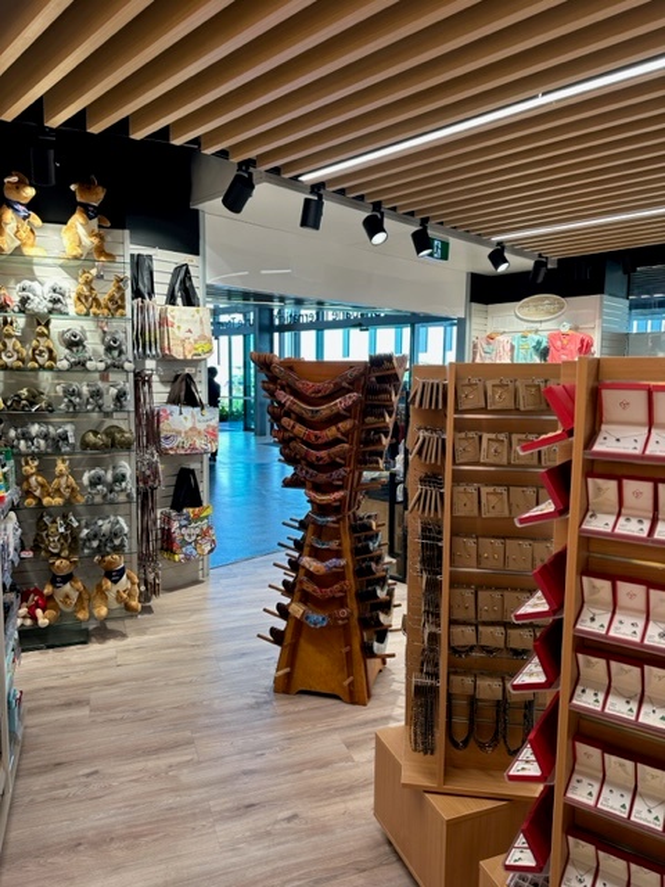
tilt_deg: -6.8
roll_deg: -0.4
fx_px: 615
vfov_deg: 71.6
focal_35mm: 24
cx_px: 332
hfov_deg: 56.8
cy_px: 444
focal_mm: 6.86
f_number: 1.78
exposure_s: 1/100
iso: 64
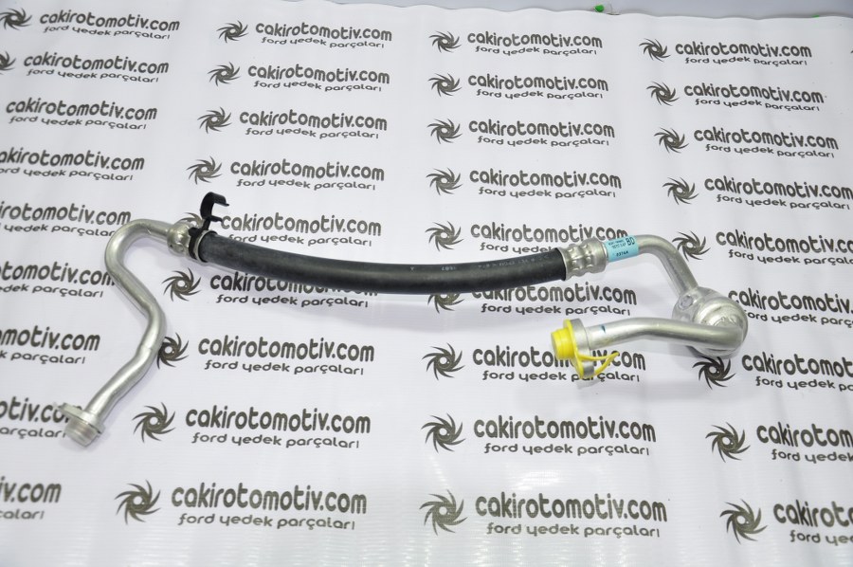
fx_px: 888
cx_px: 426
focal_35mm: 38
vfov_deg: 35.4
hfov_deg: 51.3
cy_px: 284
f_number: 4.5
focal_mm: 25
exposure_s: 1/40
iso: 200
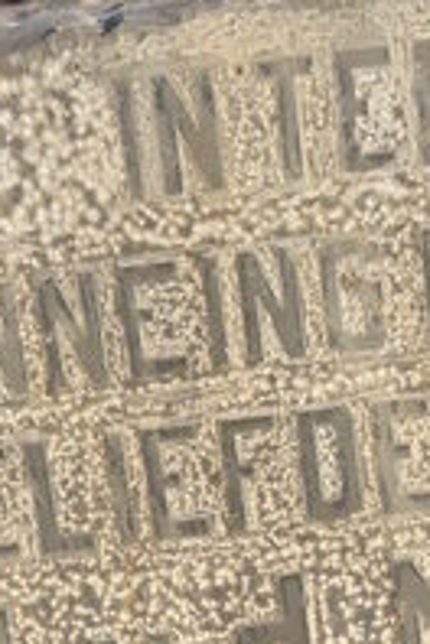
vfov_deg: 16.7
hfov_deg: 12.5
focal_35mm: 109
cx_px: 371
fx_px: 1953
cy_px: 1028
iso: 200
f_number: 6.3
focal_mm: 4.6
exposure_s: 1/400
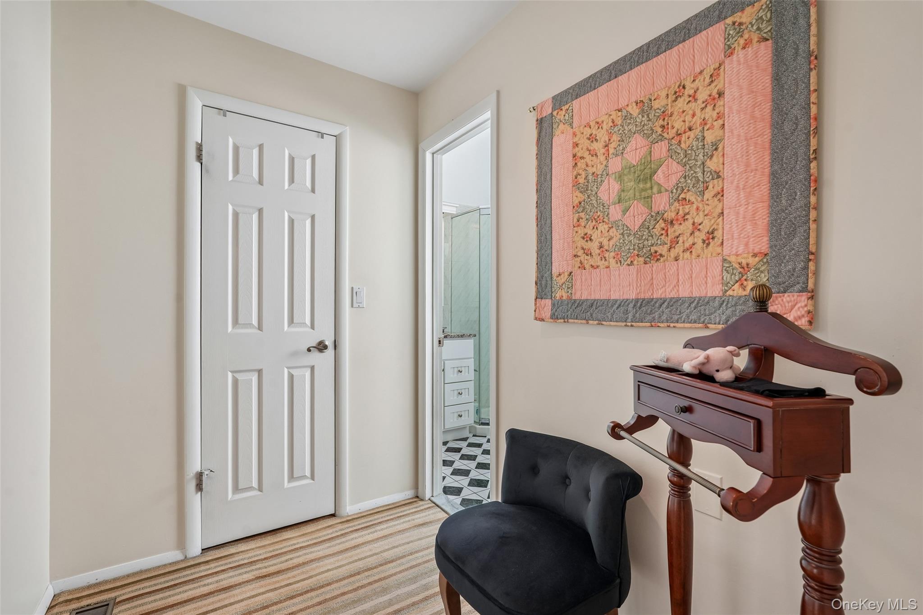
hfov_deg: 96.7
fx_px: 410
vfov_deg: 73.7
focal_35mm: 16
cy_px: 308
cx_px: 462
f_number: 8
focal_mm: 16
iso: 400
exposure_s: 1/30
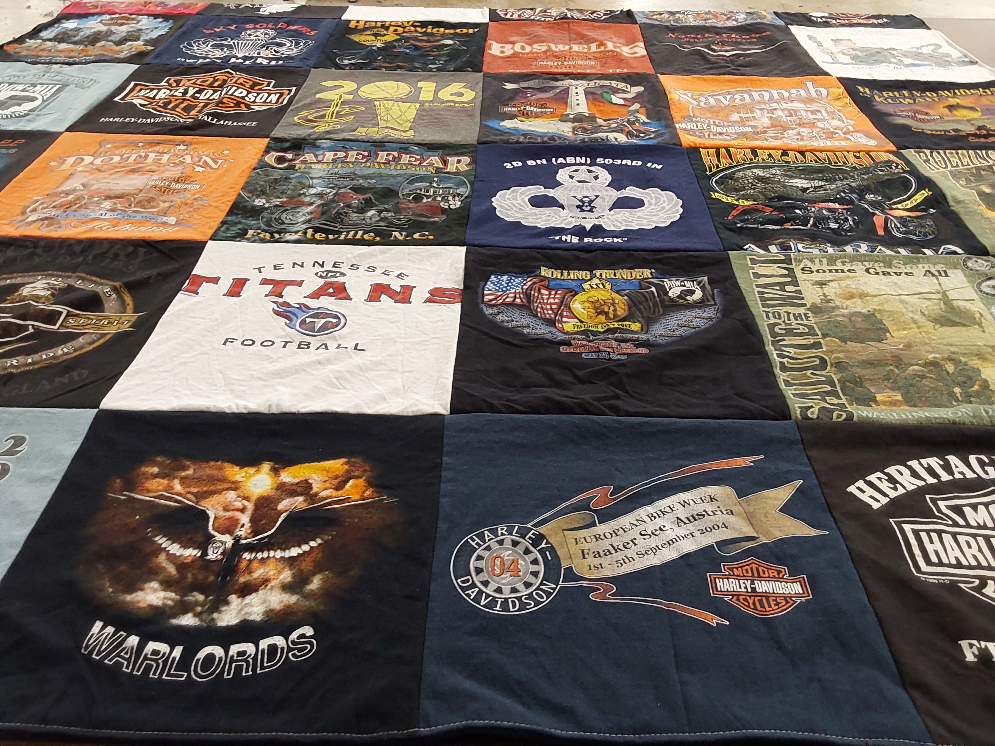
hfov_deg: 63.4
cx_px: 498
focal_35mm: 28
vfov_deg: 49.7
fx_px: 805
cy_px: 373
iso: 160
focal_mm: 2.91
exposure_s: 1/60
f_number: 1.9
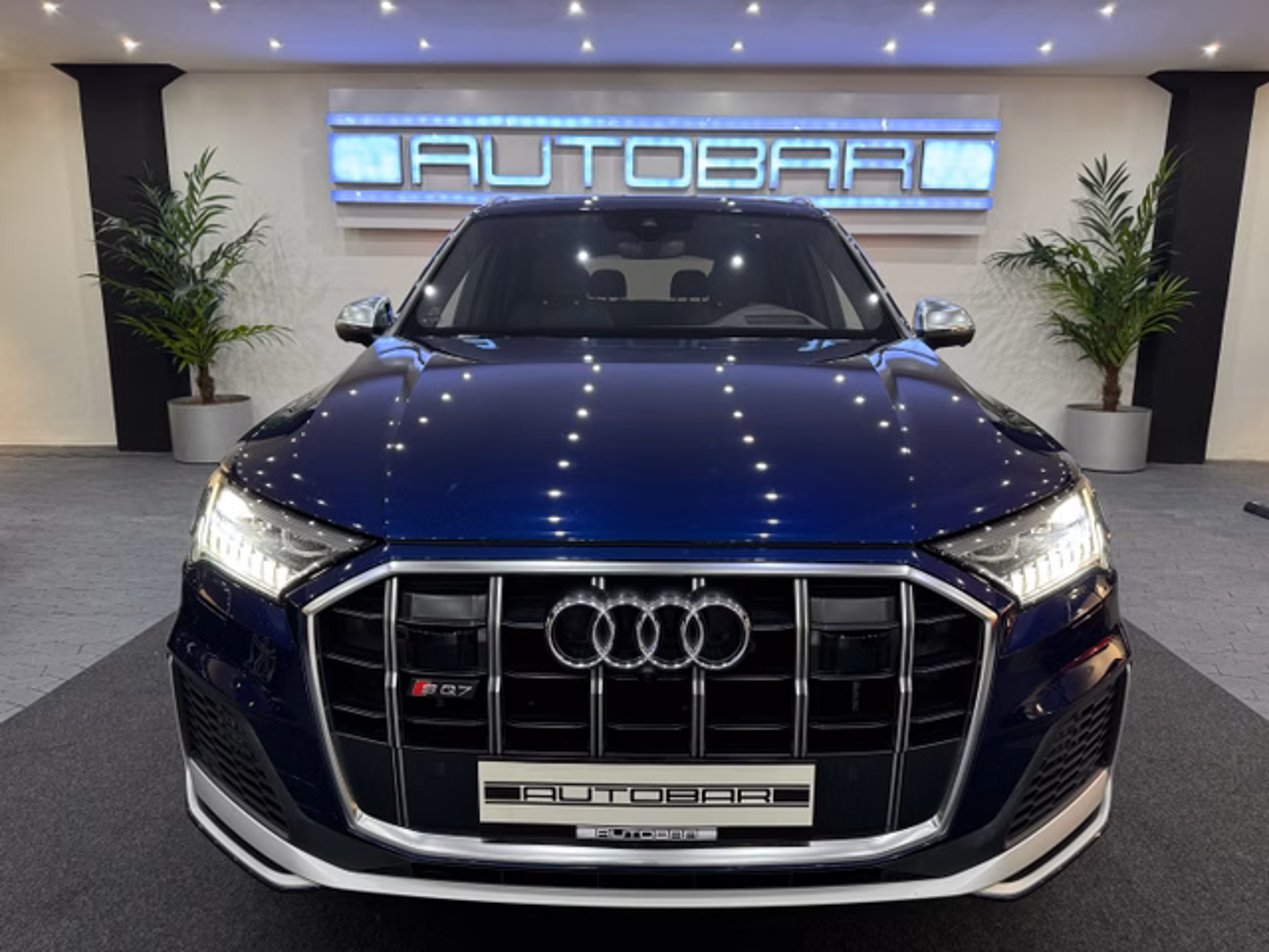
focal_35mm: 24
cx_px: 634
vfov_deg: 56.8
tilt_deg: -11.9
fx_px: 880
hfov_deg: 71.6
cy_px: 476
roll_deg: -0.7
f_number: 1.78
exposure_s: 1/50
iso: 200
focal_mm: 6.76
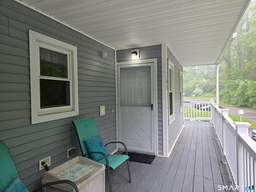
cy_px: 96
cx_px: 128
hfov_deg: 73.9
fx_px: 170
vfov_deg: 58.9
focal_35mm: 23
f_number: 1.8
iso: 50
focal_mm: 5.4
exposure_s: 1/180
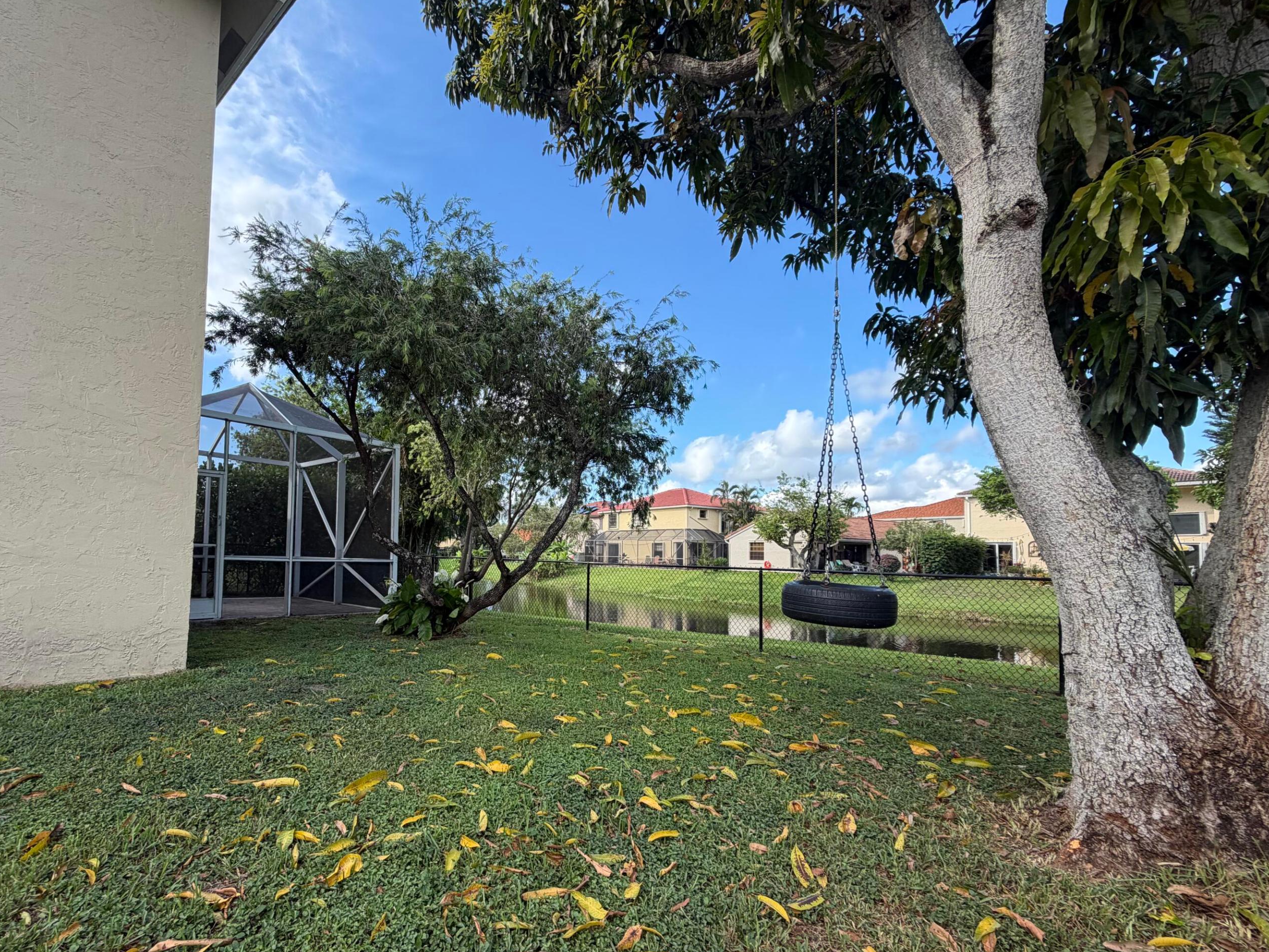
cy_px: 523
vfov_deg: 77.9
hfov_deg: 94.1
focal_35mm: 16
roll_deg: -0.8
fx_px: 587
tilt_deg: +2.5
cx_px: 562
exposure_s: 1/502
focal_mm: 2.22
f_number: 2.2
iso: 50
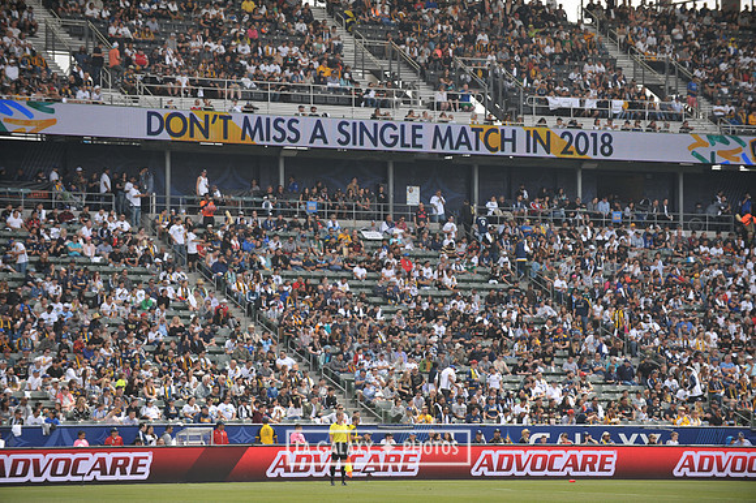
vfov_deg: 8.8
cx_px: 378
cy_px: 252
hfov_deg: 13.3
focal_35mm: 155
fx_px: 3253
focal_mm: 155
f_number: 3.5
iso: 320
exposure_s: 1/2500
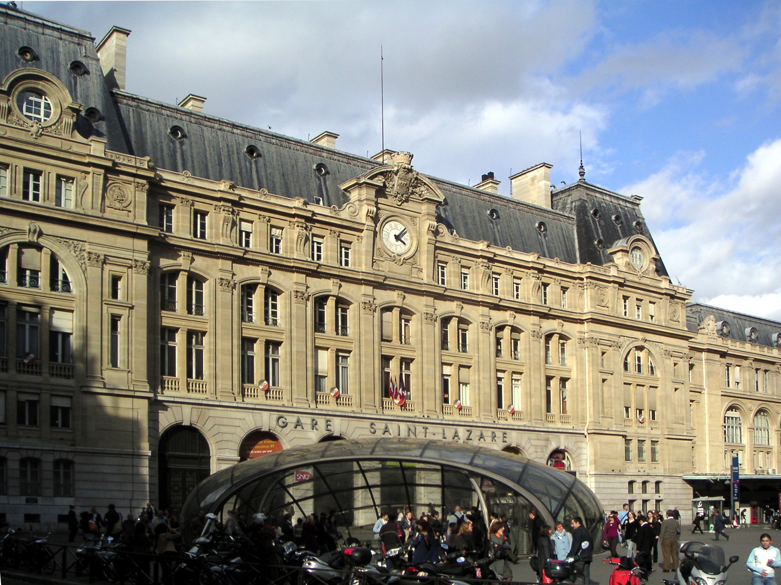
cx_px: 390
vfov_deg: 37.7
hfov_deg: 49.0
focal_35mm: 38
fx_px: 857
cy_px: 292
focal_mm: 6
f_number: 6.7
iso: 50
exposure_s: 1/180
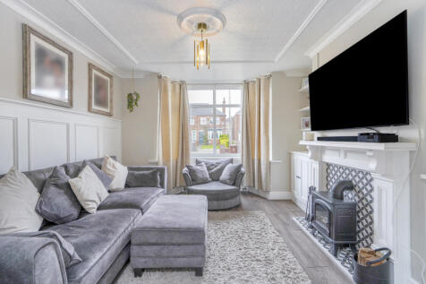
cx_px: 213
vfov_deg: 73.7
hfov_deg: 96.8
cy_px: 142
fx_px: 189
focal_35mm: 16
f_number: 8
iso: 400
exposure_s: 1/50
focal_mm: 16
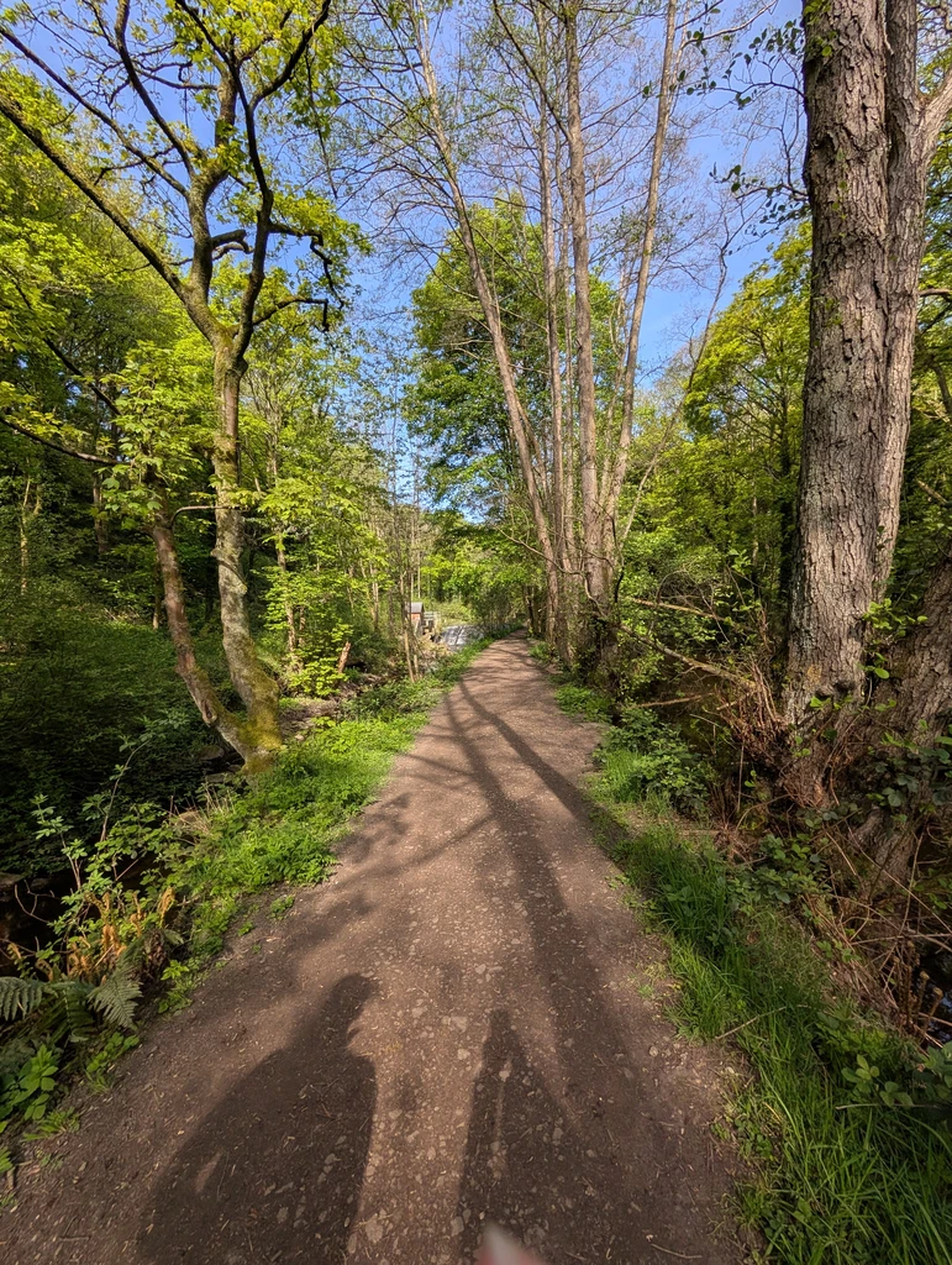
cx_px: 476
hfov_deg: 94.6
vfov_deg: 110.5
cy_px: 632
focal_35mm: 12
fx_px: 439
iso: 51
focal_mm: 2.02
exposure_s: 1/1009
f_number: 1.7
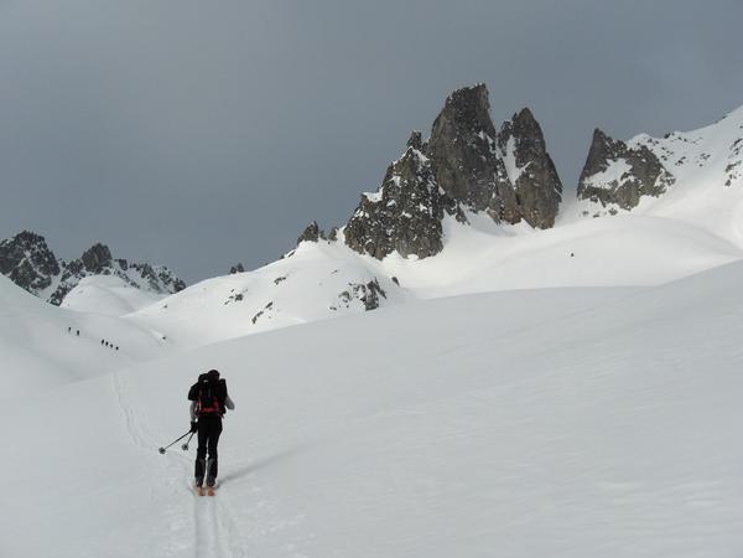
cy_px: 279
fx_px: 837
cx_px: 372
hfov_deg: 47.9
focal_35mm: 39
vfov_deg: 36.8
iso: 50
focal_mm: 8
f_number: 4.8
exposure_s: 1/2083
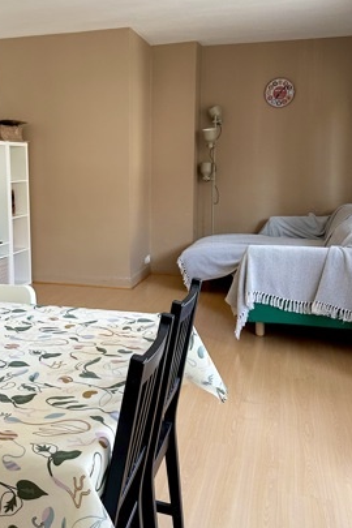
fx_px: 543
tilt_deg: -6.5
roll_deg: +0.3
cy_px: 232
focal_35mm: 37
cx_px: 108
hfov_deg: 35.5
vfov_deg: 51.8
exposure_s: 1/95
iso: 250
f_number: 1.78
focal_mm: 6.86
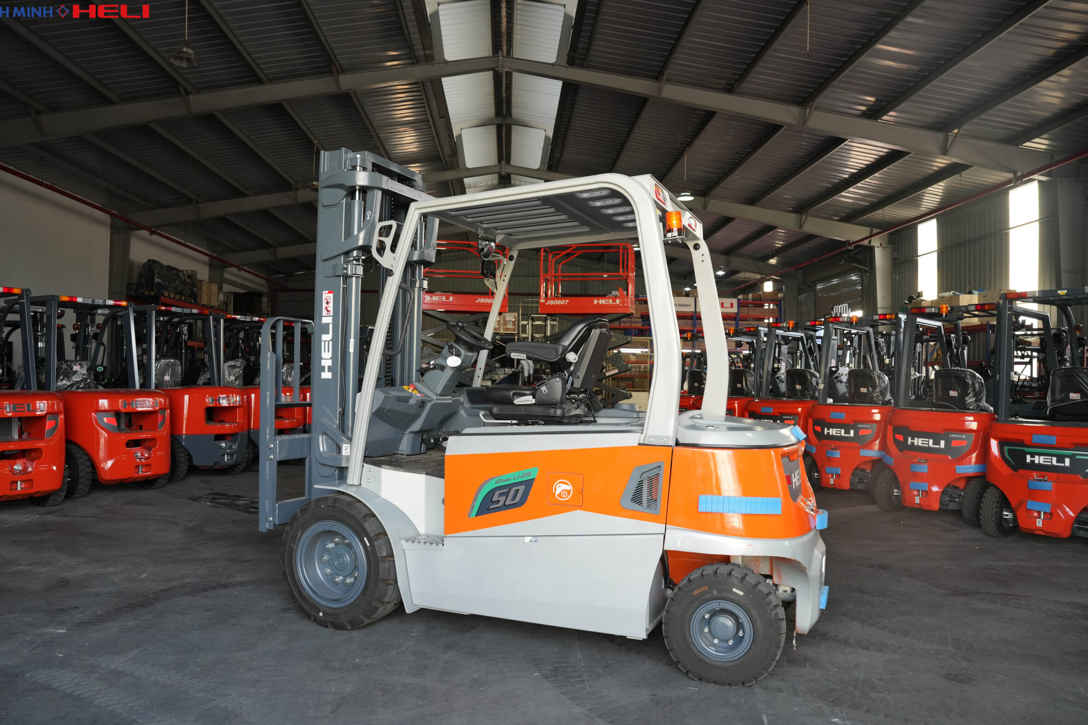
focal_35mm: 26
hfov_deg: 69.3
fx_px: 786
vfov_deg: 49.6
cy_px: 374
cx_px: 516
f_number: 4
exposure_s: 1/160
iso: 800
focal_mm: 24
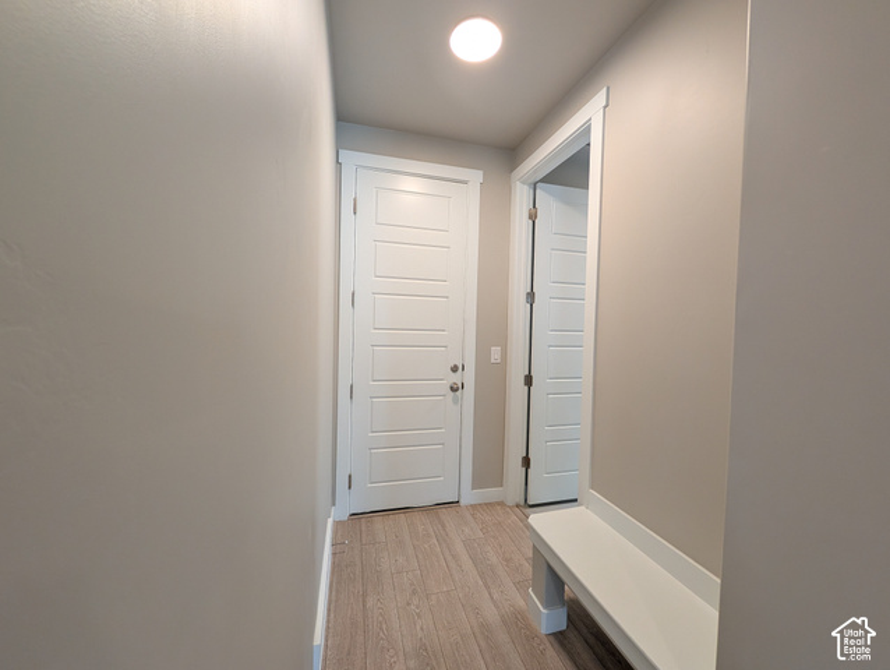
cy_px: 335
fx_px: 309
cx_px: 445
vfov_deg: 94.6
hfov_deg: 110.5
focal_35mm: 12
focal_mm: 2.02
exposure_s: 1/120
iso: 233
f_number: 1.7
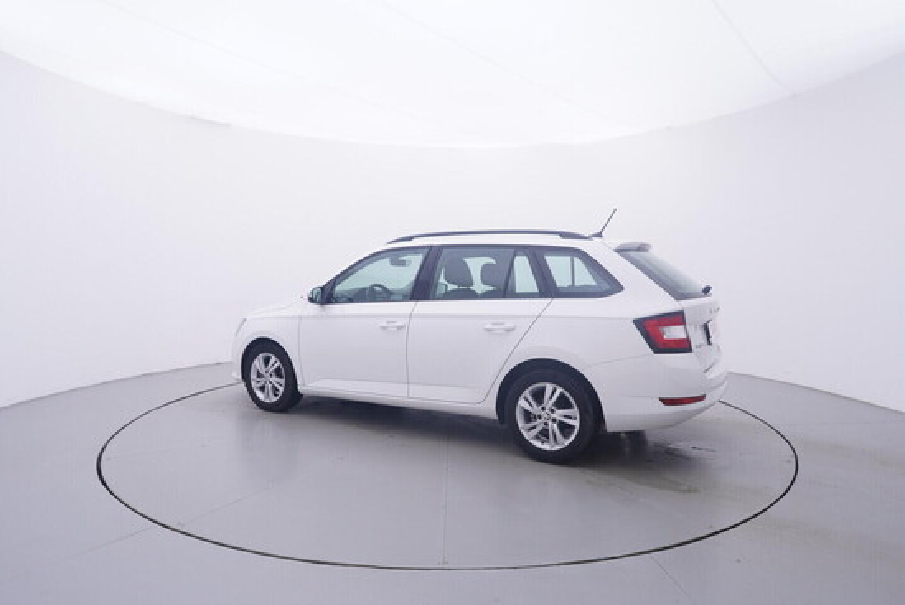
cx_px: 452
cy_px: 302
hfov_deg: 77.3
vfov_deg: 56.2
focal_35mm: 22
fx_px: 566
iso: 200
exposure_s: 1/80
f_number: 5
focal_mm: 15
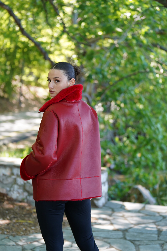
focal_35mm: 71
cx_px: 84
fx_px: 494
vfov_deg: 28.5
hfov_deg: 19.2
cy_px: 126
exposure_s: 1/320
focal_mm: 71
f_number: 2.8
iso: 500
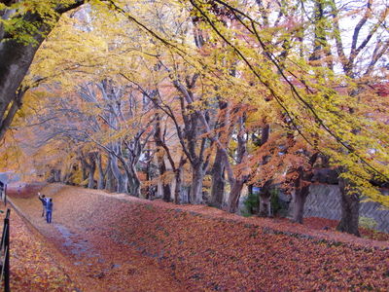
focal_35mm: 55
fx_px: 618
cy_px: 146
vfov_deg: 26.6
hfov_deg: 34.9
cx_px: 194
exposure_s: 1/60
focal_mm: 9.8
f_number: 3.6
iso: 125
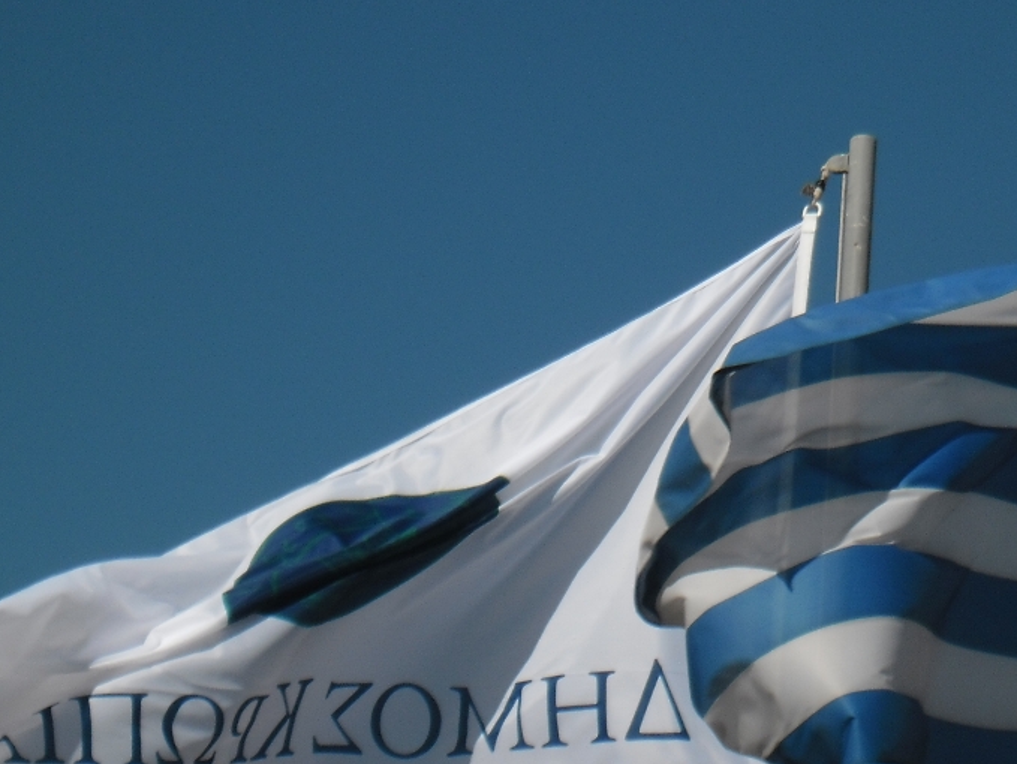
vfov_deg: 6.1
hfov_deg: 8.2
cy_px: 427
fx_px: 7114
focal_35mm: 242
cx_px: 762
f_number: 5.9
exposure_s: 1/663
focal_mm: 24.5
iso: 80
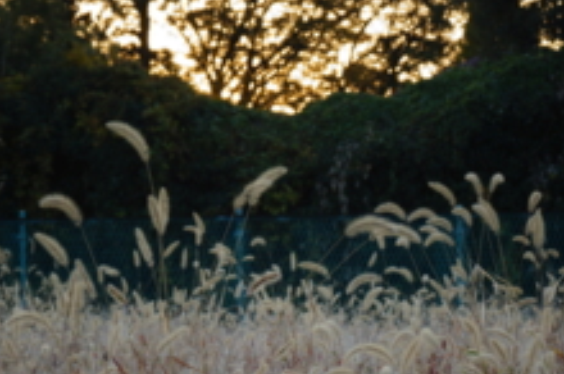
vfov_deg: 9.5
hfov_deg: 14.3
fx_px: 2243
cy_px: 341
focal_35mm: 143
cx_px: 272
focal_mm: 35
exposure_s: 1/100
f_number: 5.6
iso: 100
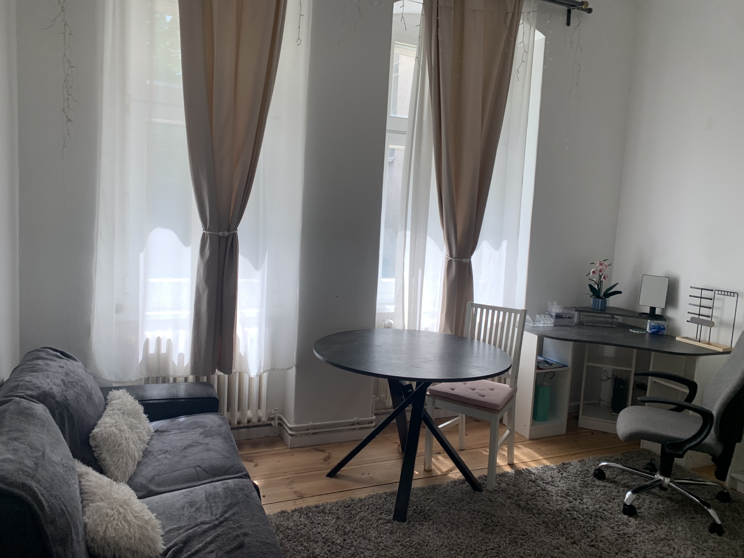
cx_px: 372
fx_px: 559
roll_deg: +0.9
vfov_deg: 53.1
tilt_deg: -8.2
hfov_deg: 67.3
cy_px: 279
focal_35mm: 26
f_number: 1.8
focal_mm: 4.25
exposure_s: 1/147
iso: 25
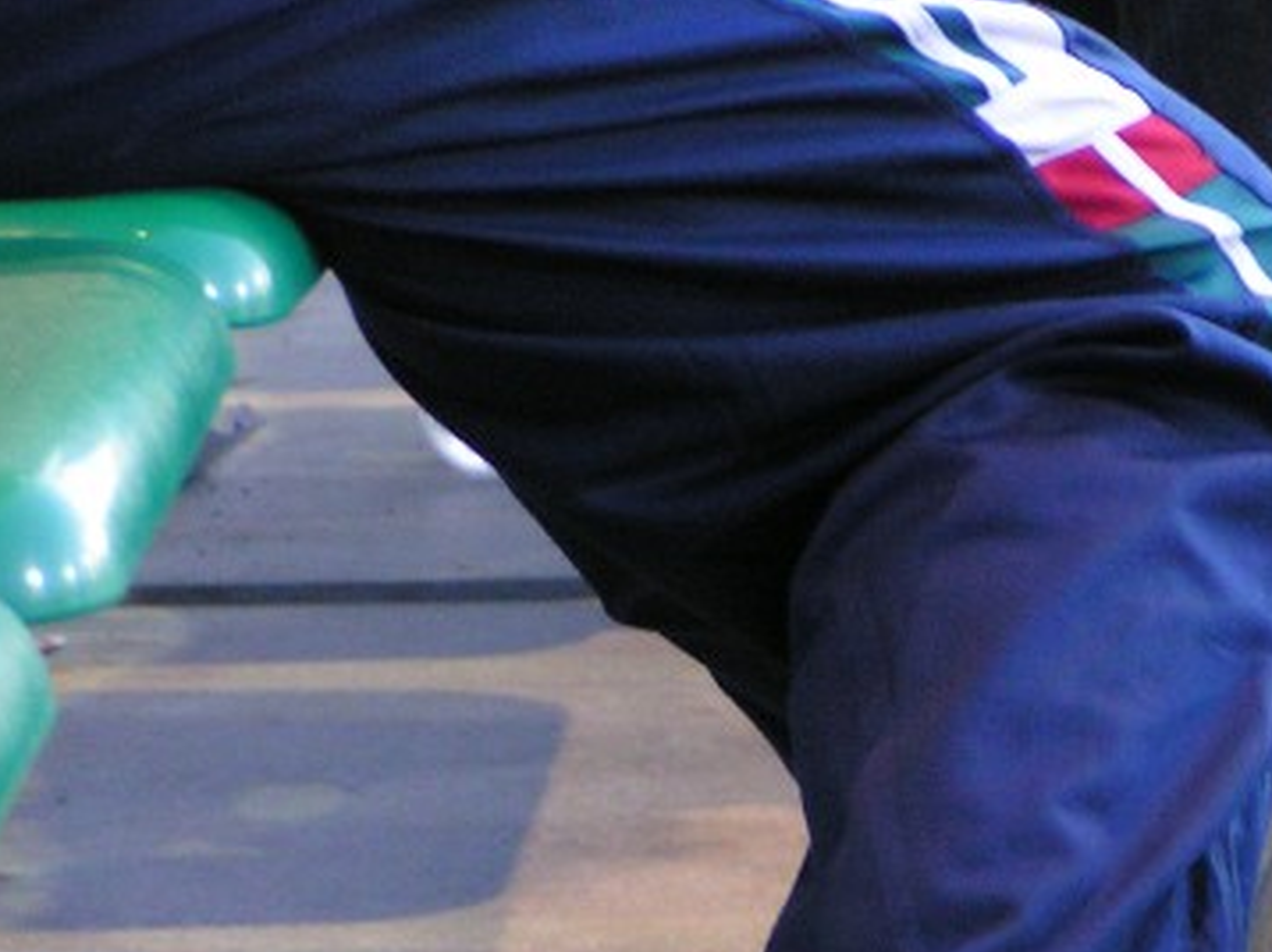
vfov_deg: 4.2
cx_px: 1347
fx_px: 12889
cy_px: 948
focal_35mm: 351
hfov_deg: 5.6
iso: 200
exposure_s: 1/15
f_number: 3.5
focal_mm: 24
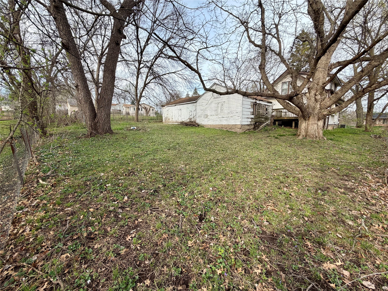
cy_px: 146
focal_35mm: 14
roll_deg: +0.0
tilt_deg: -7.3
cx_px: 194
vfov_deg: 85.7
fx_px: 157
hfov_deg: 102.1
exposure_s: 1/502
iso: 50
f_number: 2.2
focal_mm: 2.22
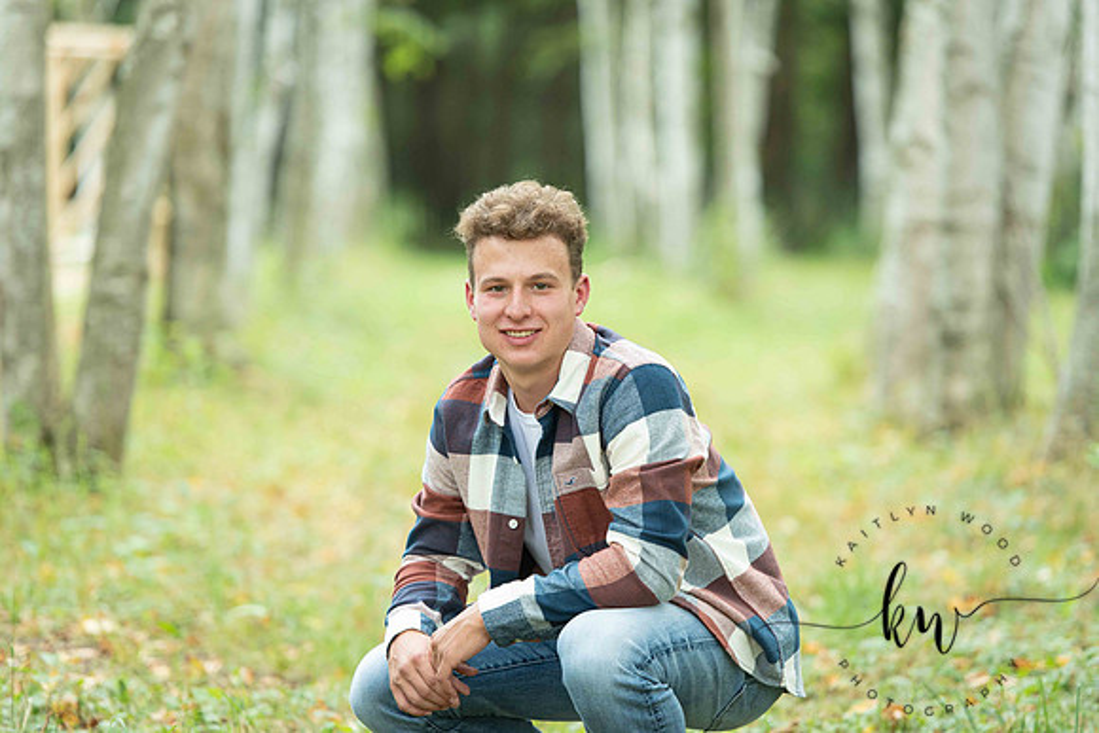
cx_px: 550
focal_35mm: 165
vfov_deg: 8.3
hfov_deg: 12.4
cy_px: 366
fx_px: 5038
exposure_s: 1/200
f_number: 3.2
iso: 400
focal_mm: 165
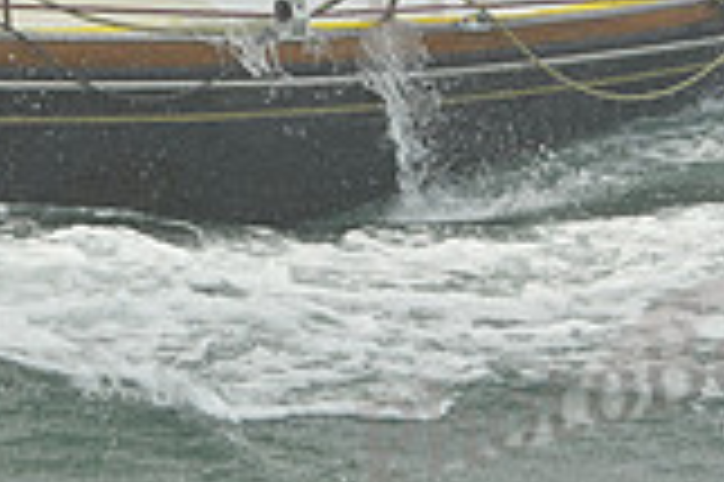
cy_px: -255
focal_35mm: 353
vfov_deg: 3.9
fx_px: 7092
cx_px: 126
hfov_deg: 5.8
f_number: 10
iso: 320
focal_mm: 98
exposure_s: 1/1250
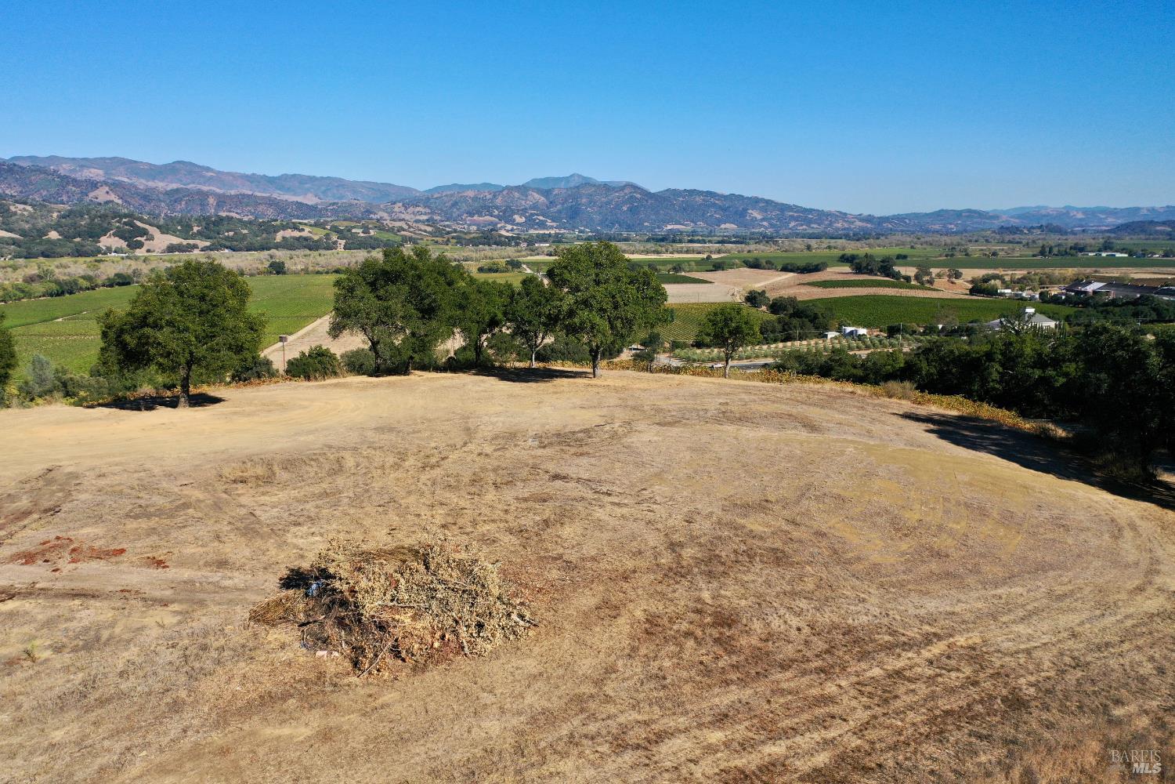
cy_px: 392
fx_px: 914
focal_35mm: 28
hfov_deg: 65.5
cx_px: 588
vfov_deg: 46.4
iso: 100
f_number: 2.8
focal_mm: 10.26
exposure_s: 1/2500
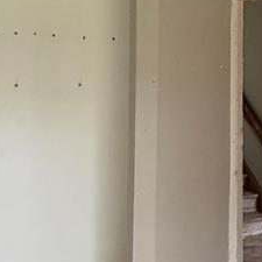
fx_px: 565
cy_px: 73
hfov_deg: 24.9
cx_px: 259
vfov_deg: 25.9
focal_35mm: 66
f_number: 2.2
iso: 320
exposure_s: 1/95
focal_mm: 2.22
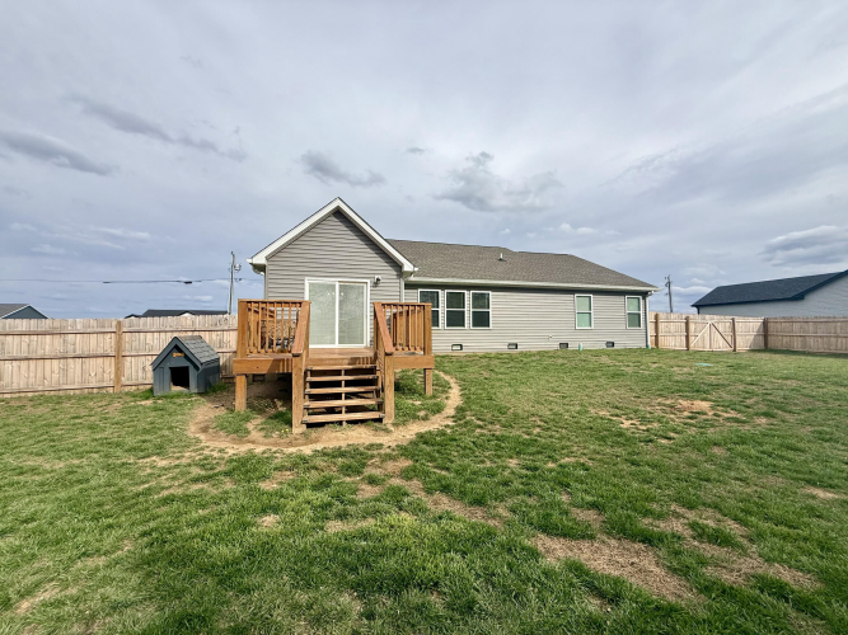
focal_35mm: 14
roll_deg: +0.7
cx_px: 424
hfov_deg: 102.1
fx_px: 343
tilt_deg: +3.0
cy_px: 318
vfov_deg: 85.7
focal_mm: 2.22
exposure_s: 1/1961
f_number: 2.2
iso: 50
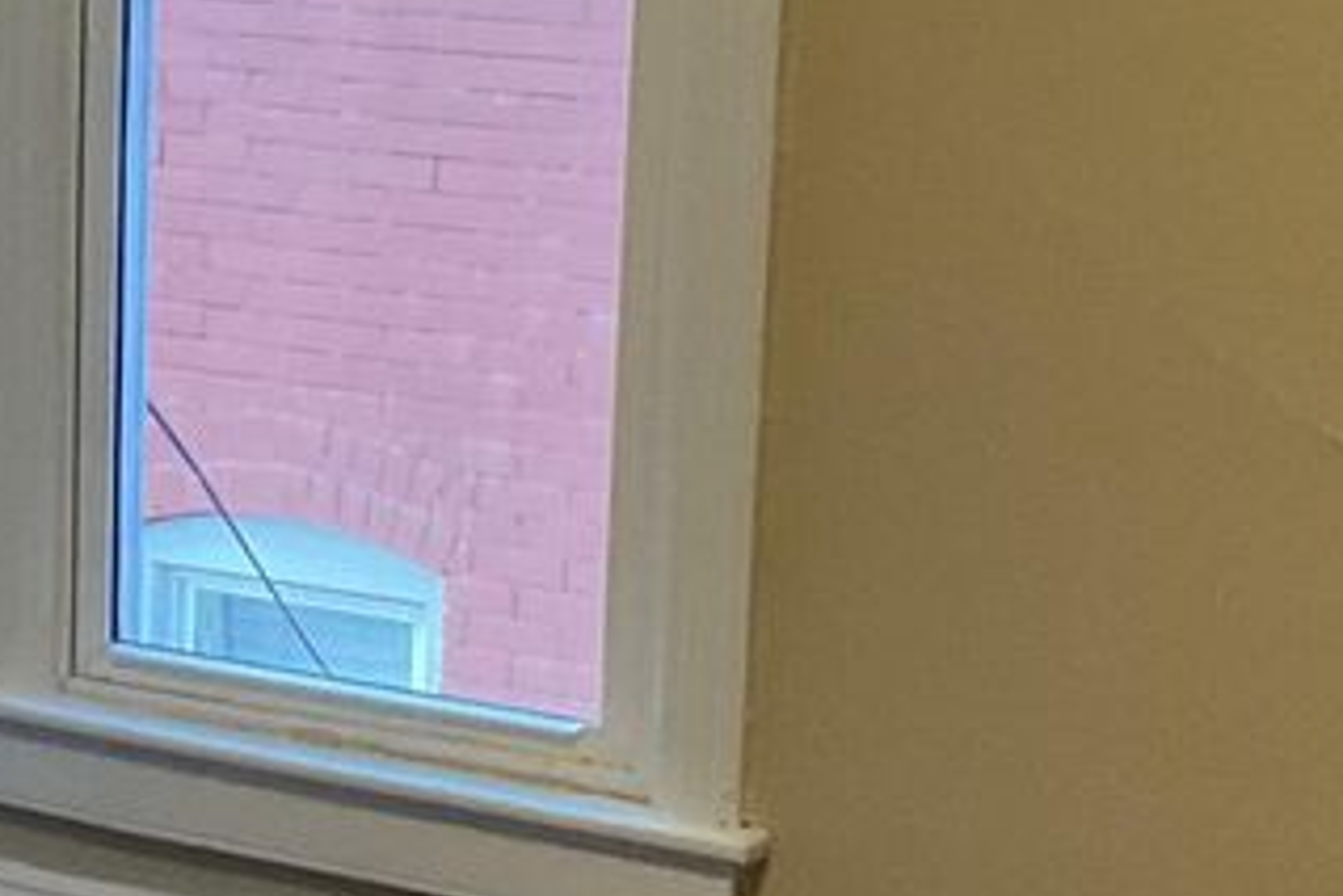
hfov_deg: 15.7
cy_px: 761
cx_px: 82
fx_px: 4814
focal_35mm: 129
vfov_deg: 10.6
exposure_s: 1/60
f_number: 1.8
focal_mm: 3
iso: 250
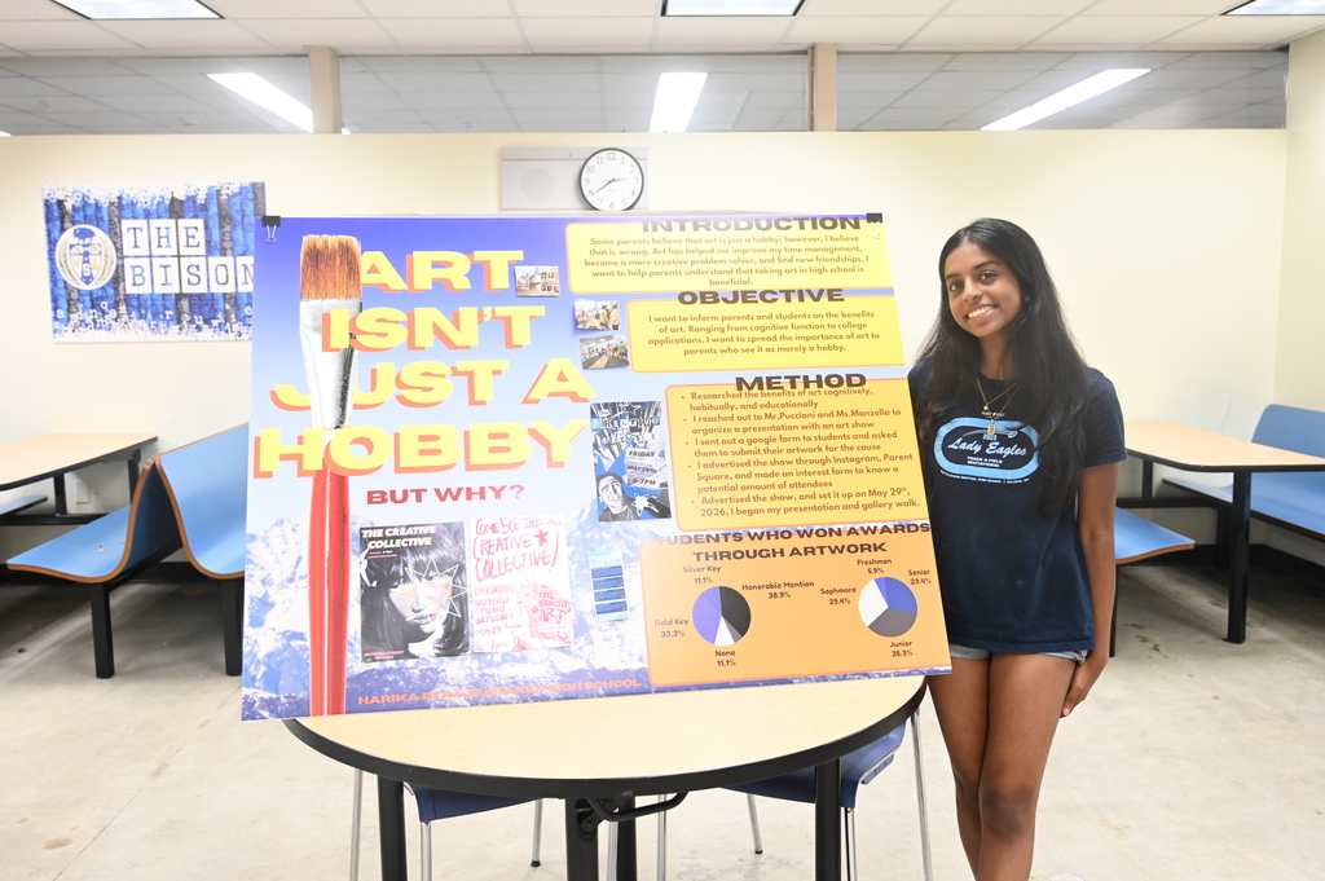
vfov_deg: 41.6
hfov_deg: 59.5
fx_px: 1158
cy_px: 440
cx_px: 662
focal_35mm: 32
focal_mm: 31.5
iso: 3200
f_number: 4
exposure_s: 1/125
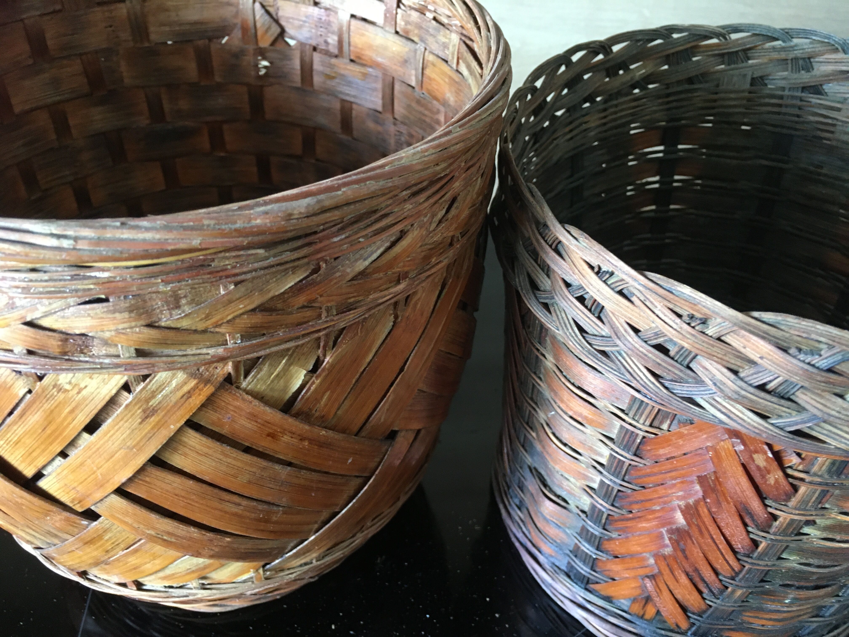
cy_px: 318
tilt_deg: -40.9
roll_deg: -2.0
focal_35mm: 29
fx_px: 711
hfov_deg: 61.7
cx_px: 424
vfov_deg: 48.2
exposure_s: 1/20
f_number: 2.2
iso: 200
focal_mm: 4.15
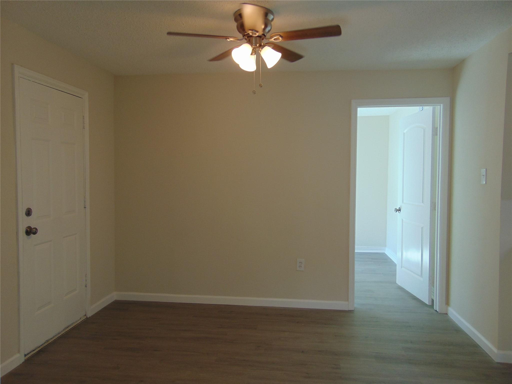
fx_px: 370
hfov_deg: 69.4
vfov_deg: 54.9
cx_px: 256
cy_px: 192
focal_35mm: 25
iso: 80
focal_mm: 4.5
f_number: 3
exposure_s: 1/50
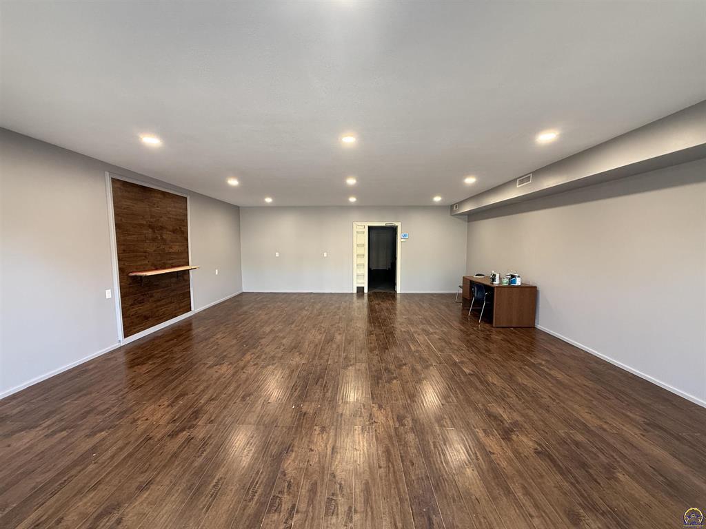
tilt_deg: -4.1
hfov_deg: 102.1
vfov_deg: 85.7
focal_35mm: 14
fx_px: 286
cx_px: 353
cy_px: 264
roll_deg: +0.2
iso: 400
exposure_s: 1/60
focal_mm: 2.22
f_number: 2.2
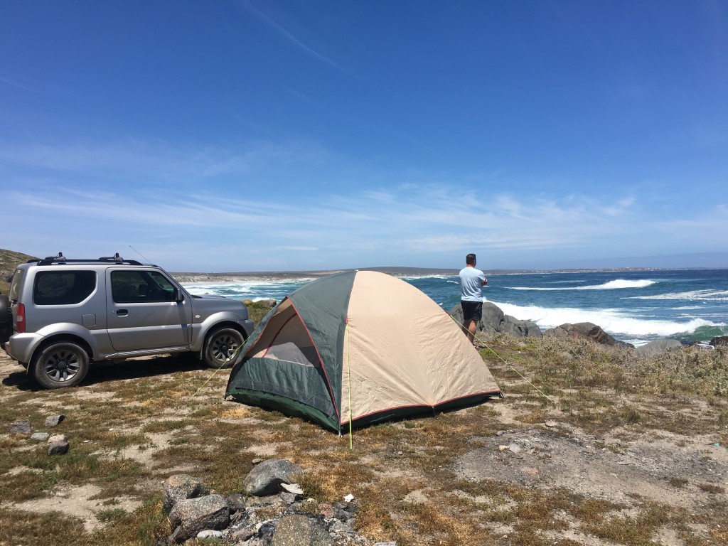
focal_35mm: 29
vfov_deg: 48.2
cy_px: 273
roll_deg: +1.6
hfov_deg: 61.7
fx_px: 610
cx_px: 364
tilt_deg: +1.8
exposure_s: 1/2137
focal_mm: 4.15
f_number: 2.2
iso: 25
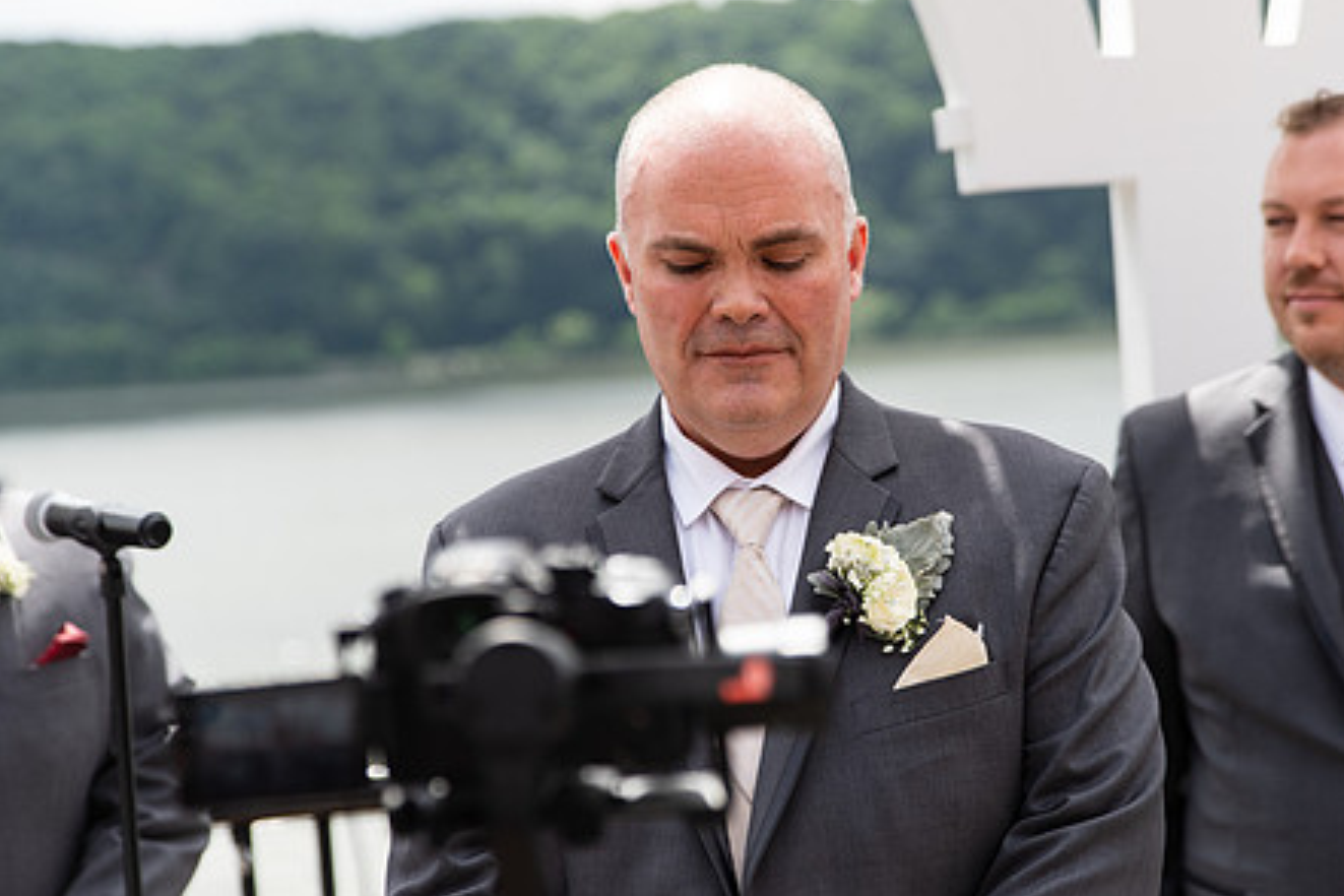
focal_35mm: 92
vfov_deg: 14.9
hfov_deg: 22.1
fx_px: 3434
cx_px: 832
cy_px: 443
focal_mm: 70
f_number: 2.8
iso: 125
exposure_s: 1/1250
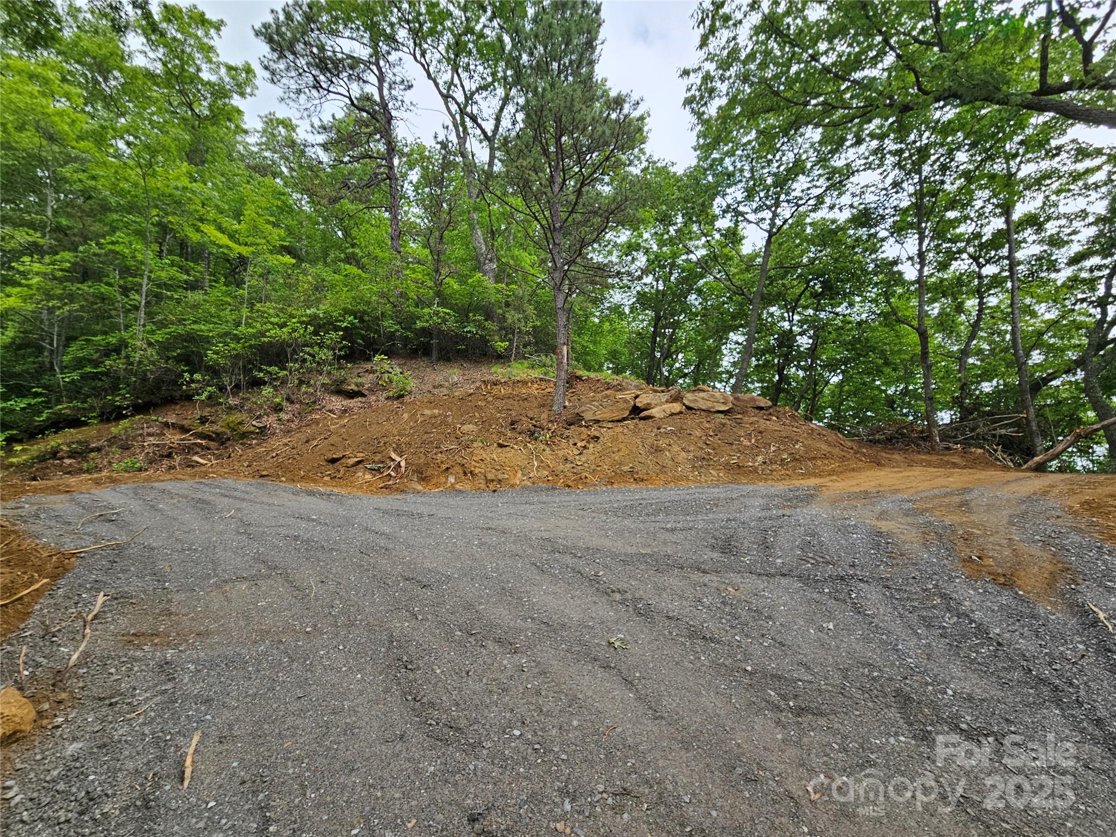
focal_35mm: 13
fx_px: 419
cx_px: 558
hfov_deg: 106.2
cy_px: 418
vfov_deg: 89.9
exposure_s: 1/566
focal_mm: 2.2
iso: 50
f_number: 2.2
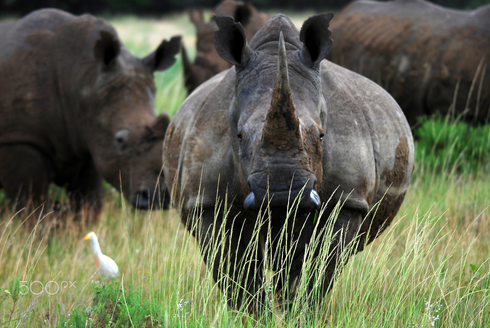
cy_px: 164
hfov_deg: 6.9
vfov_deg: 4.6
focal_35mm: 300
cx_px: 245
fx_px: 4088
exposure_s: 1/160
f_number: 5.6
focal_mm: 200
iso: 100
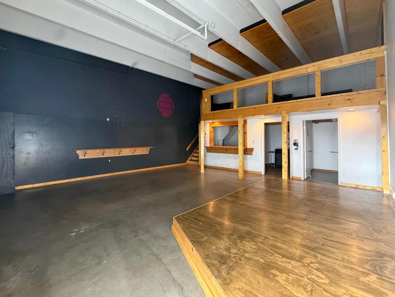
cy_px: 137
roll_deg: +0.6
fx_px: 183
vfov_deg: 78.0
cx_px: 180
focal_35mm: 16
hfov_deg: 94.2
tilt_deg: +0.2
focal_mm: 2.22
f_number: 2.2
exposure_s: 1/60
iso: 500
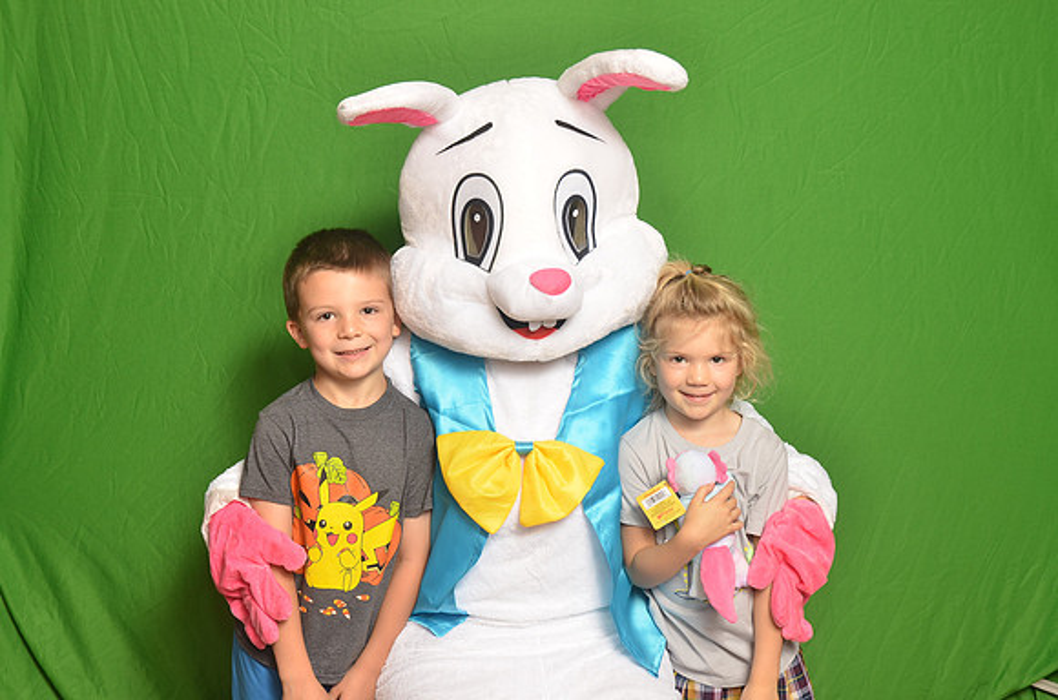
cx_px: 529
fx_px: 1276
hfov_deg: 45.0
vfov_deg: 30.7
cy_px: 350
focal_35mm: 44
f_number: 6.3
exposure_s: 1/60
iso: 200
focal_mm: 29
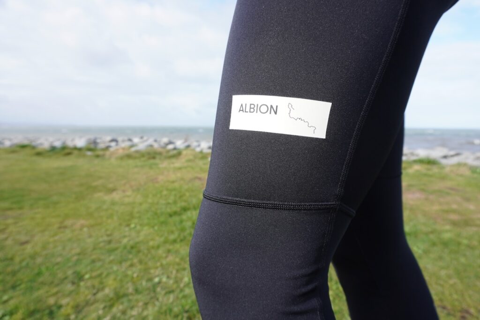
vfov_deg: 53.1
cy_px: 160
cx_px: 240
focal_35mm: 24
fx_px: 320
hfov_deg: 73.7
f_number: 6.3
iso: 100
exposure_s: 1/160
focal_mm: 16
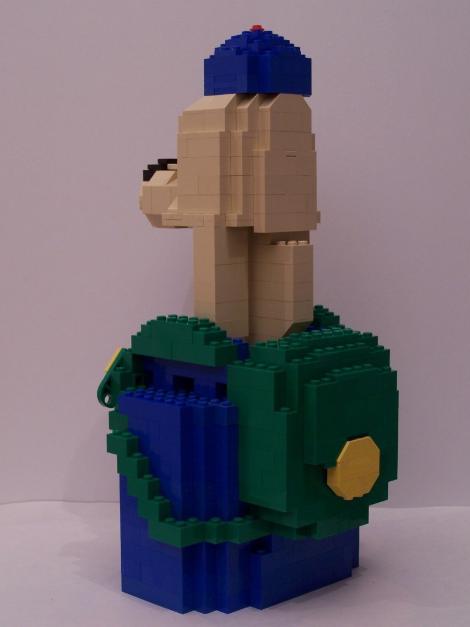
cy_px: 314
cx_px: 235
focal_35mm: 67
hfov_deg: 21.9
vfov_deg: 29.0
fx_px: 1213
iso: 80
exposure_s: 1/3
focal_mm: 11.1
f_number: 3.2
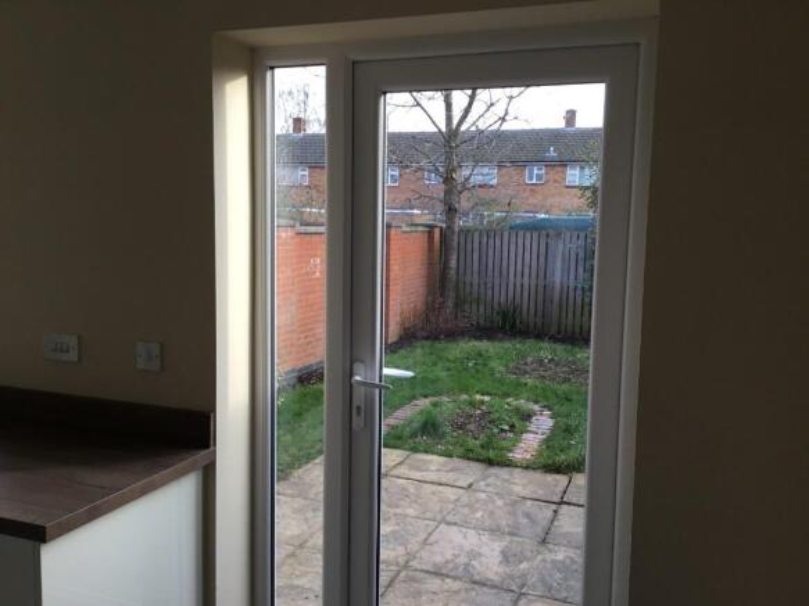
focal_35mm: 31
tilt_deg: -7.4
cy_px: 303
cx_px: 404
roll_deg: -1.2
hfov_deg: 58.4
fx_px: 724
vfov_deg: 45.4
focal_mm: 3.3
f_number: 2.4
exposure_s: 1/100
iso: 32
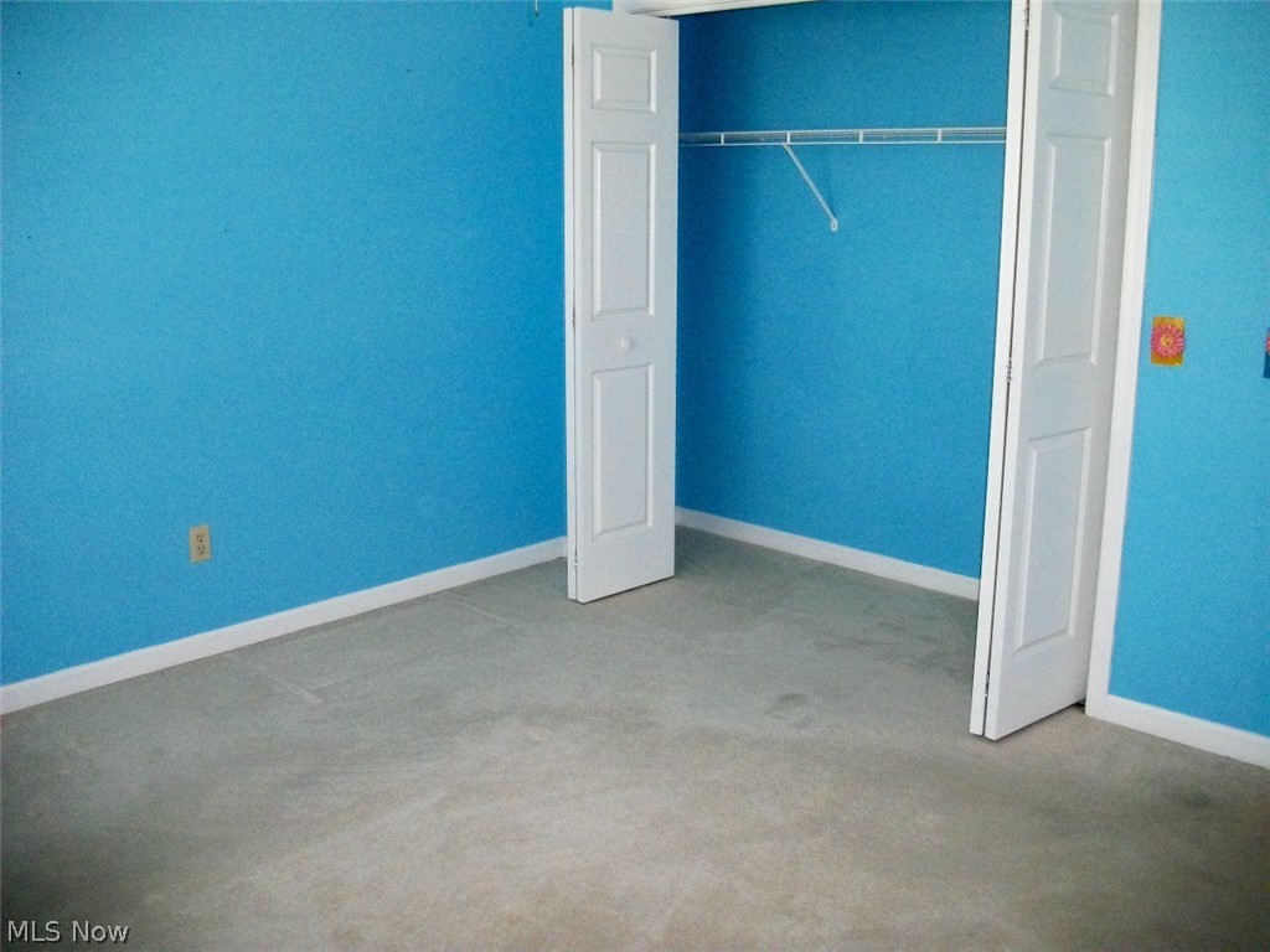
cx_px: 635
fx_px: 1174
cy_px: 476
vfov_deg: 44.2
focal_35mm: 32
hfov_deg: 56.8
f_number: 2.9
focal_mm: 5.7
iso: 400
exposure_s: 1/125
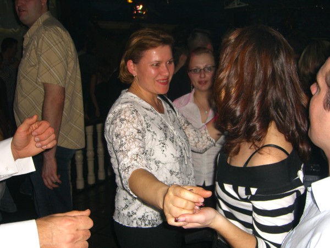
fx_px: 362
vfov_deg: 37.7
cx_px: 165
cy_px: 124
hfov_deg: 49.0
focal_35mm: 38
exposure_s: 1/60
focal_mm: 7.9
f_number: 2.8
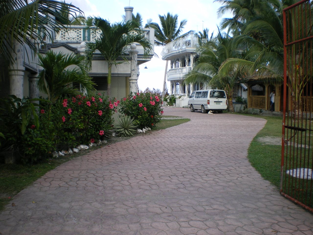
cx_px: 156
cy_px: 118
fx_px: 326
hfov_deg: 51.4
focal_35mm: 36
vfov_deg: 39.7
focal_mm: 6.3
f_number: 4.6
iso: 50
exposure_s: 1/100
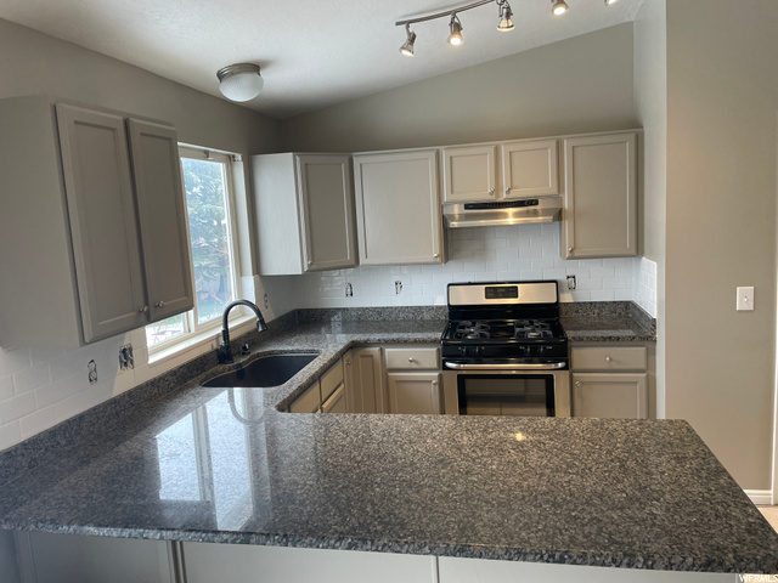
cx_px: 389
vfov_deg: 53.1
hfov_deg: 67.3
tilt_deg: -7.5
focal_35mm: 26
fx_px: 584
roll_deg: +4.6
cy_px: 292
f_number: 1.6
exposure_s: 1/120
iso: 100
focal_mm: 4.2
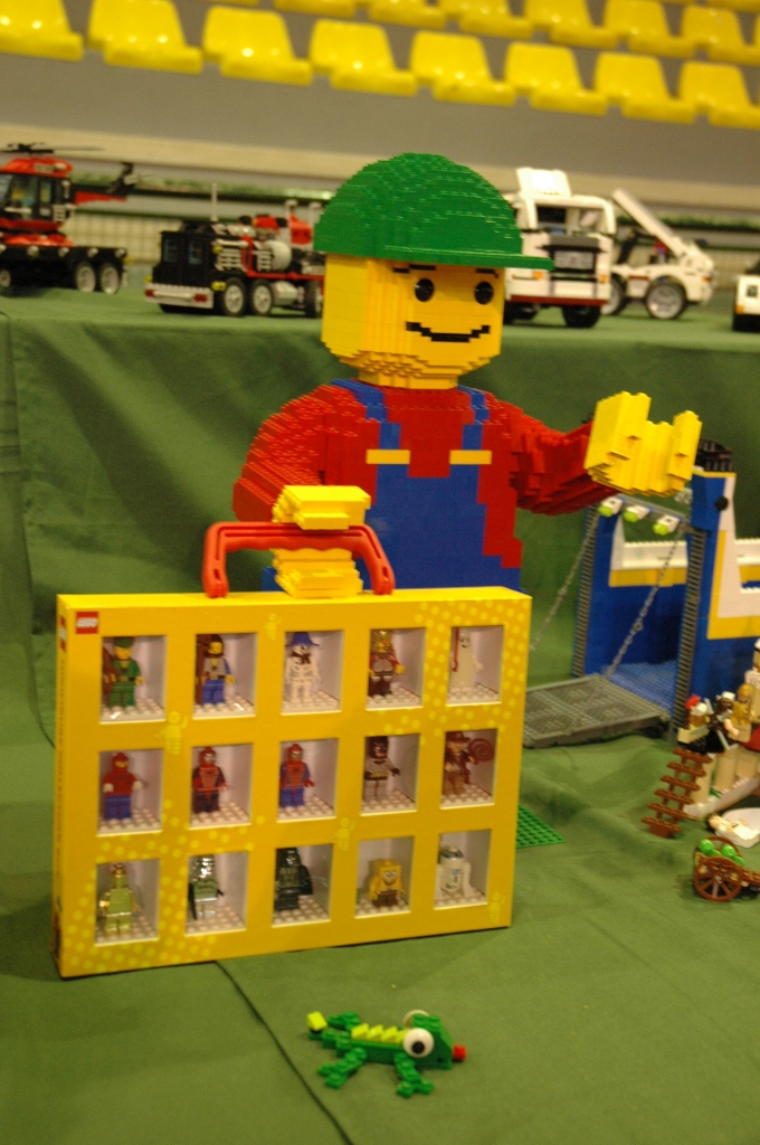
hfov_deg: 26.4
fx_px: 1619
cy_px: 572
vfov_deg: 38.9
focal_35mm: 51
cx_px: 380
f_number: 5
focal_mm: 34
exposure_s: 1/13
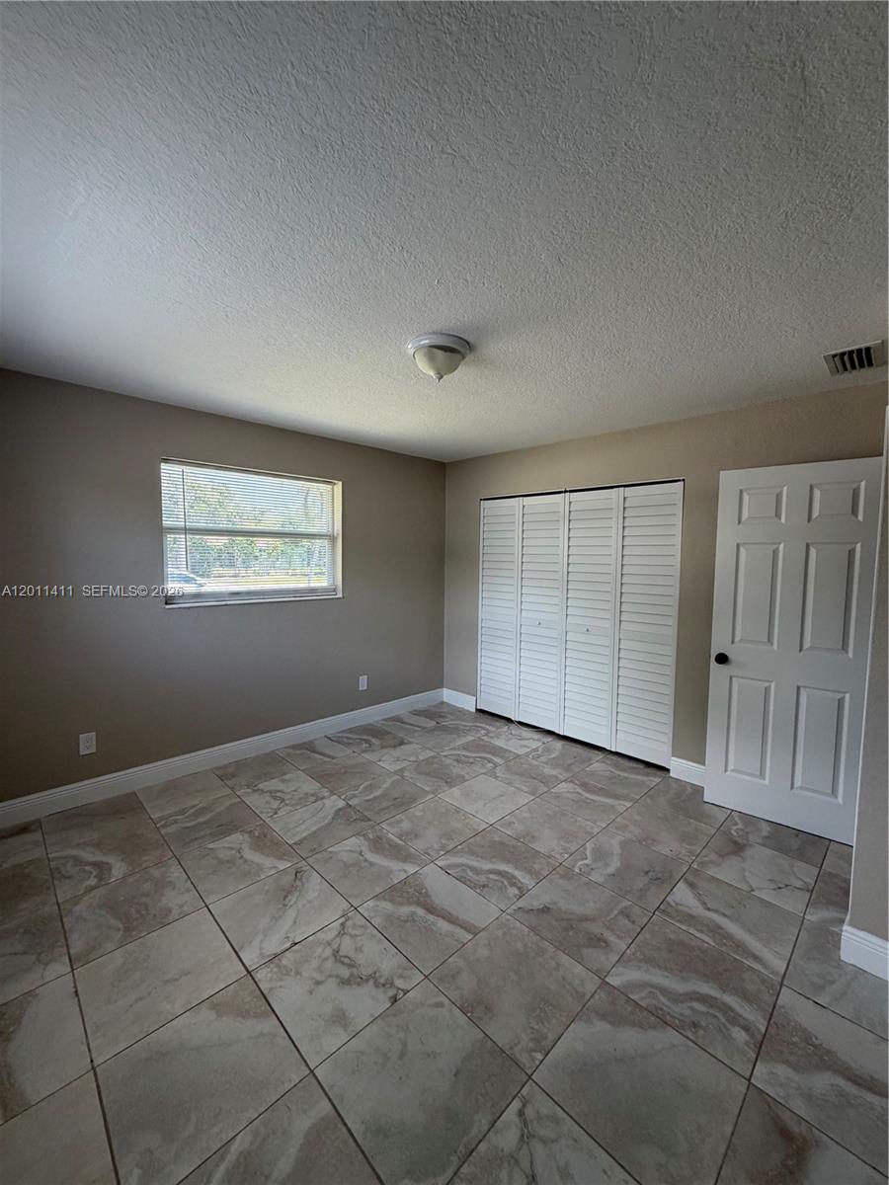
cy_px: 592
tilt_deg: -4.6
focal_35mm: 14
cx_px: 444
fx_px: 479
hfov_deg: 85.7
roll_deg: -2.0
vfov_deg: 102.1
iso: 125
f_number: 2.2
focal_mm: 2.22
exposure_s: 1/121
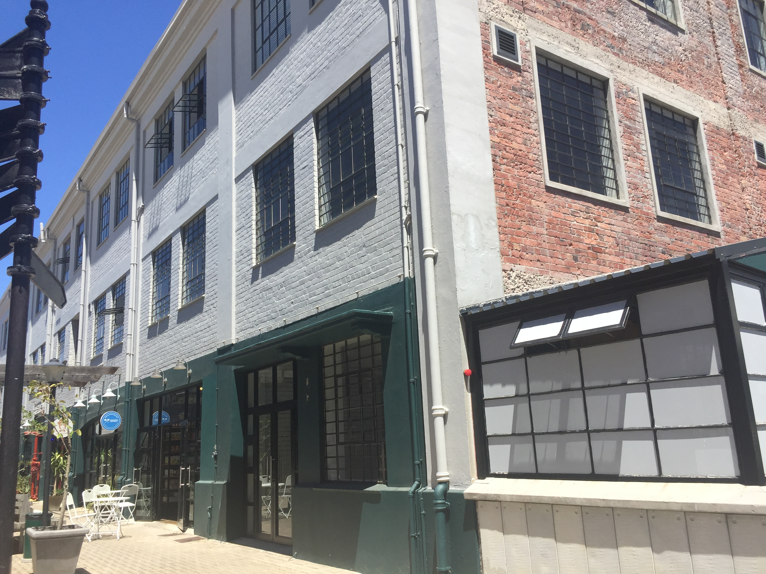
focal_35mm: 29
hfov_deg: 61.7
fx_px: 642
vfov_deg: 48.2
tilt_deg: +13.2
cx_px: 383
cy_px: 287
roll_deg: +2.6
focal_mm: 4.15
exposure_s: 1/1522
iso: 32
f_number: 2.2
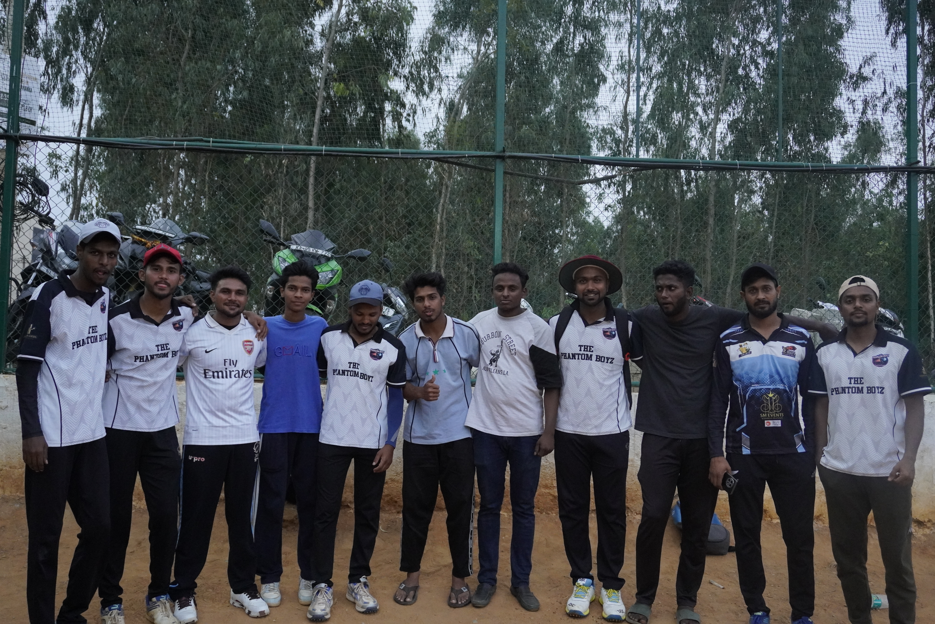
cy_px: 312
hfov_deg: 53.1
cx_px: 468
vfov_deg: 36.9
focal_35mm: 36
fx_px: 935
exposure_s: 1/1000
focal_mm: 24
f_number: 4.5
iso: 3200
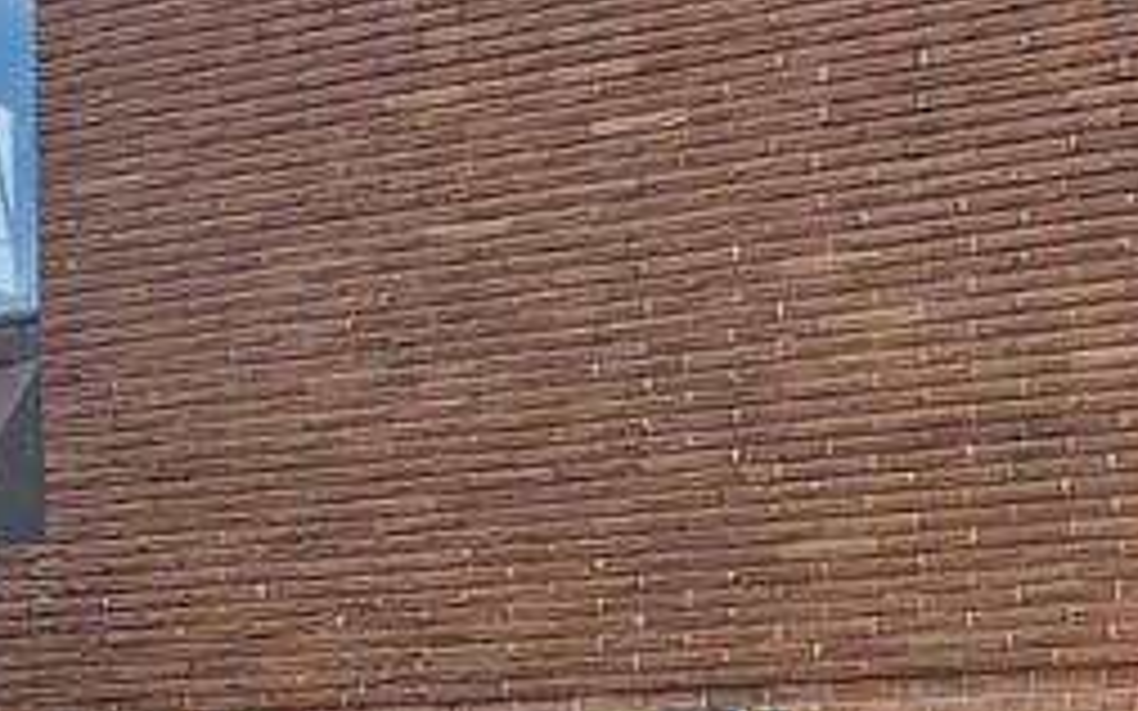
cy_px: 1264
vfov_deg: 11.7
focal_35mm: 104
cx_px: 1255
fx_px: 3225
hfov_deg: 19.2
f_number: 1.8
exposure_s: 1/677
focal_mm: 5.4
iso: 25
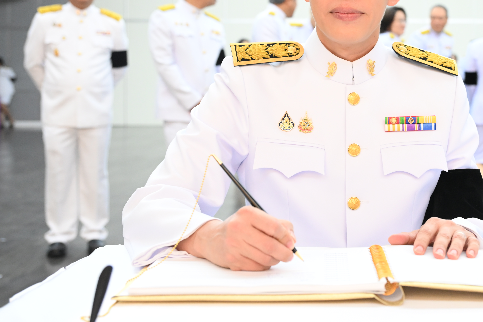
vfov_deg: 22.1
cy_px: 84
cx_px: 349
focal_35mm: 61
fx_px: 818
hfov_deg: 32.4
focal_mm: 41
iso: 3200
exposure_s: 1/200
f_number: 4
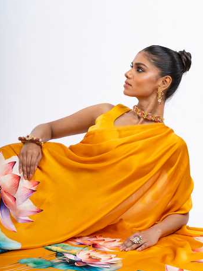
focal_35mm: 93
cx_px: 101
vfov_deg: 21.1
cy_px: 150
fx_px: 727
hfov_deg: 15.9
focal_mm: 85
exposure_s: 1/160
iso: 200
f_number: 11
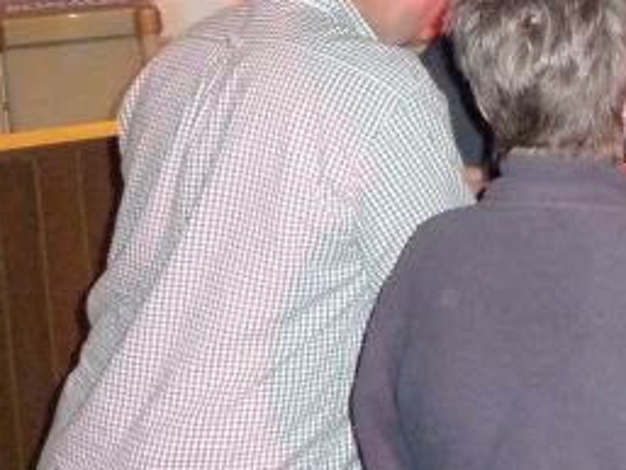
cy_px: -51
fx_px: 1574
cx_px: 906
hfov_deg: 19.8
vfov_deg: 16.5
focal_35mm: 87
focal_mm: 4.7
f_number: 3.3
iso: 640
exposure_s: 1/8
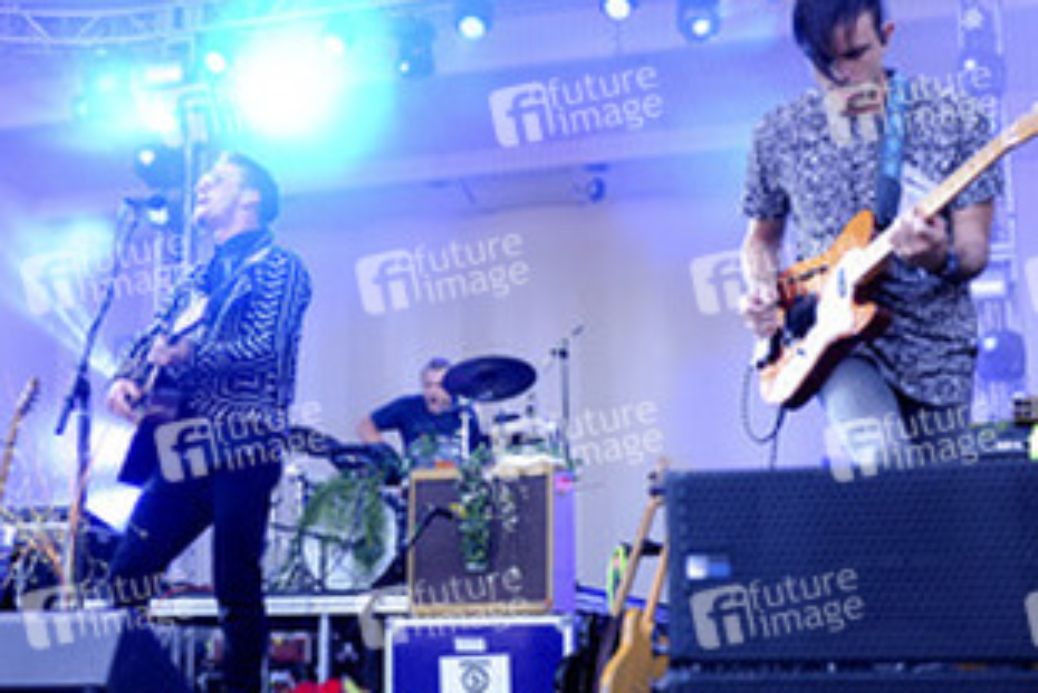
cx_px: 486
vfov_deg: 22.3
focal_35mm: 61
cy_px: 358
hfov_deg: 32.9
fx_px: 1760
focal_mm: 42
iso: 400
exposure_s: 1/500
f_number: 2.8
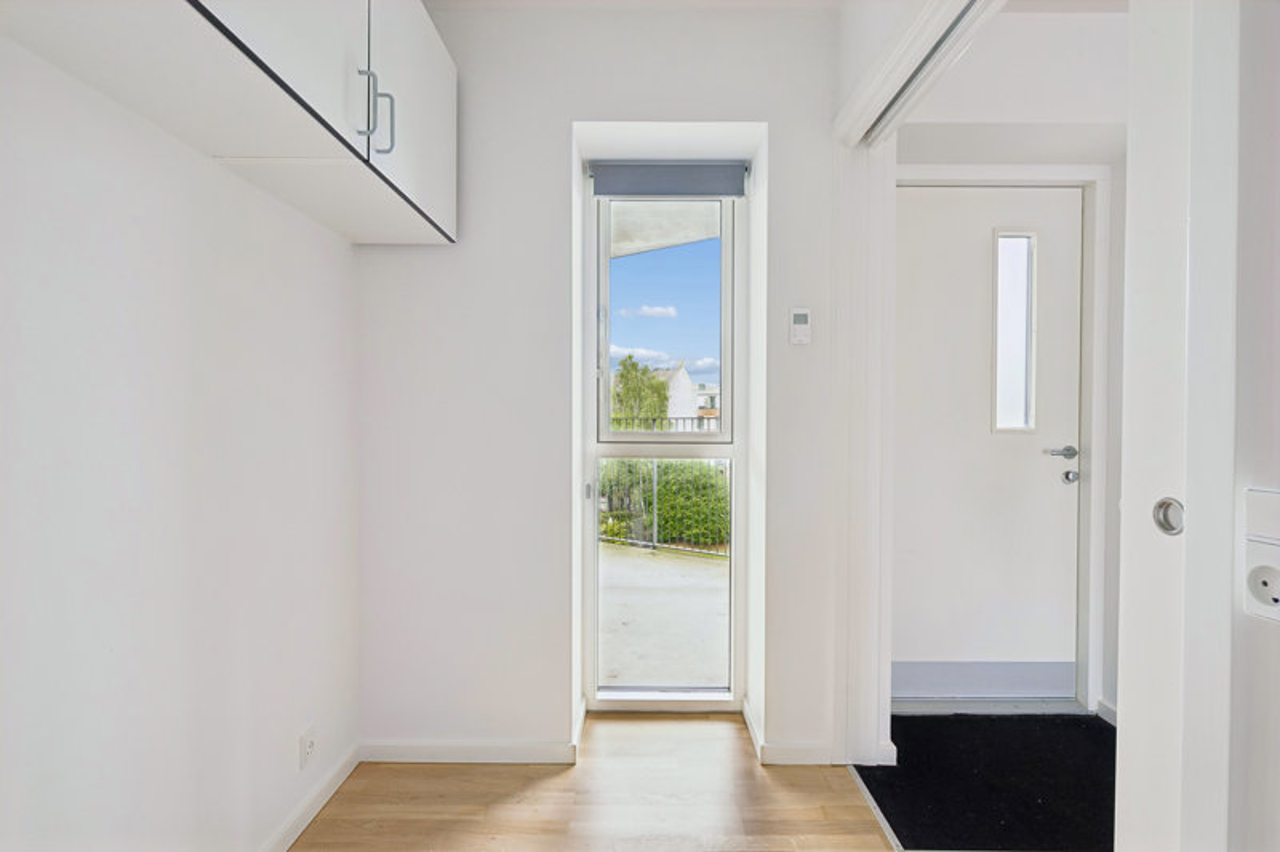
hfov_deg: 96.7
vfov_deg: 73.7
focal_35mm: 16
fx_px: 569
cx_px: 640
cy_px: 426
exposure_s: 1/10
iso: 125
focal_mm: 16
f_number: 9
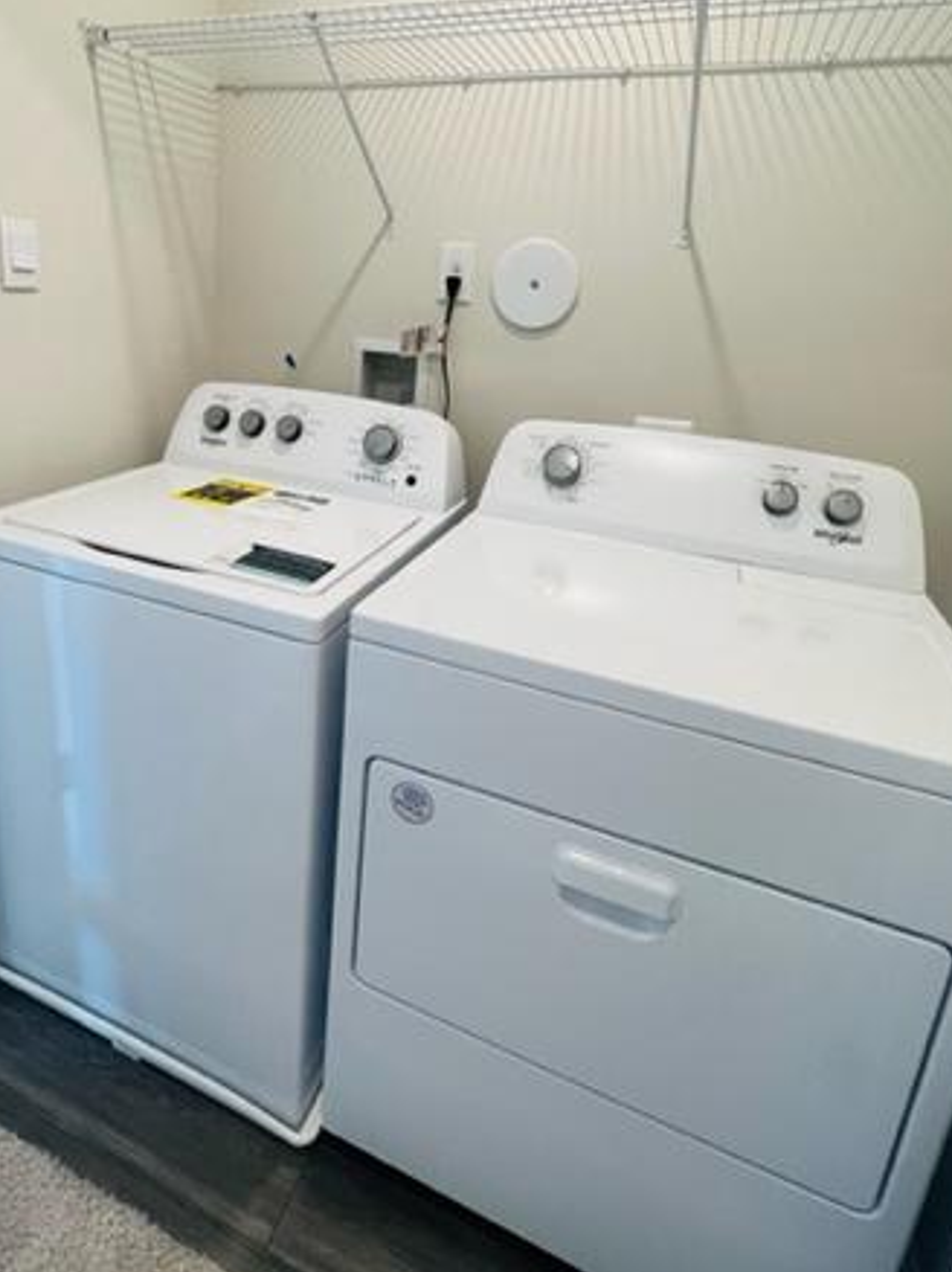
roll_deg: -4.0
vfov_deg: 83.2
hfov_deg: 68.1
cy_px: 482
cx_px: 389
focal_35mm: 19
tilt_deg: -13.9
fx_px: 697
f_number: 1.8
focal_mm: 1.57
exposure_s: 1/120
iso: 125
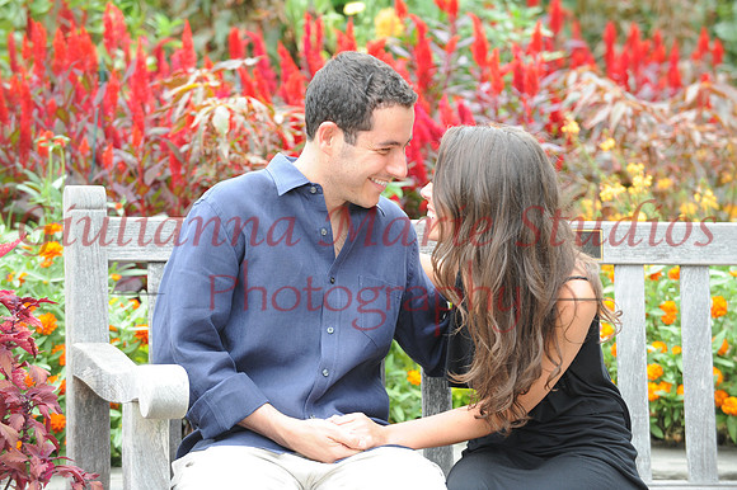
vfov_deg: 8.6
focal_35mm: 160
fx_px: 3274
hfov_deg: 12.8
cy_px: 245
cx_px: 368
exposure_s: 1/125
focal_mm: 160
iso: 500
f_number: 5.6
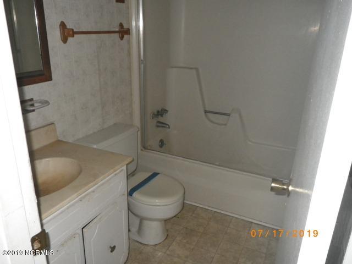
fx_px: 285
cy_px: 132
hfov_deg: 63.4
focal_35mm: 28
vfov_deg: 49.7
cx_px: 176
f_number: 3.5
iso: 400
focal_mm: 5
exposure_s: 1/50
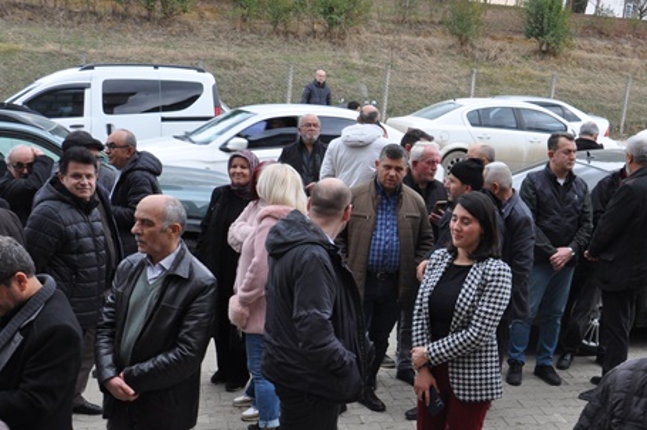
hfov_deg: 34.0
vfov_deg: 23.1
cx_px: 469
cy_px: 321
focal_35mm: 58
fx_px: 1041
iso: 640
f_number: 10
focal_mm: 22
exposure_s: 1/100
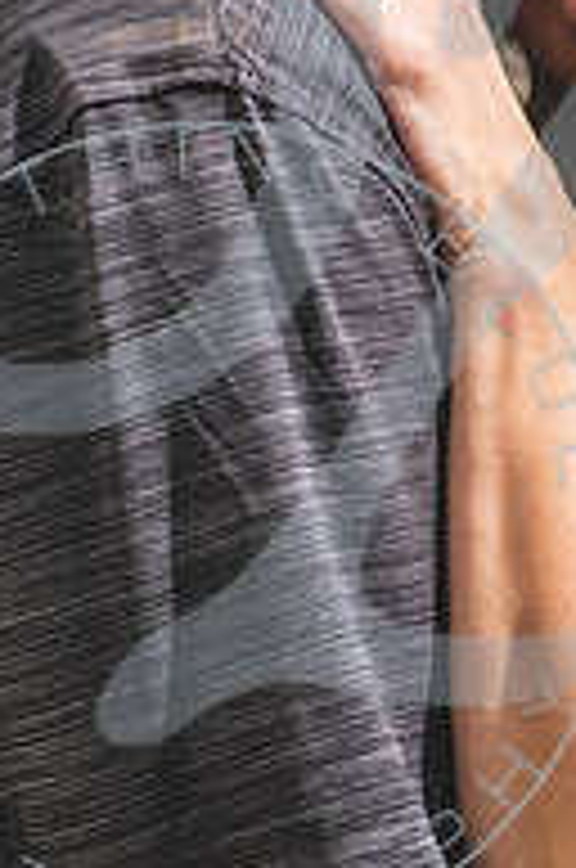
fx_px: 11248
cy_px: 198
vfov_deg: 4.4
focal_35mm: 467
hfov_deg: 2.9
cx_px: 405
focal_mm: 200
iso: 100
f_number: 2.8
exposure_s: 1/4000
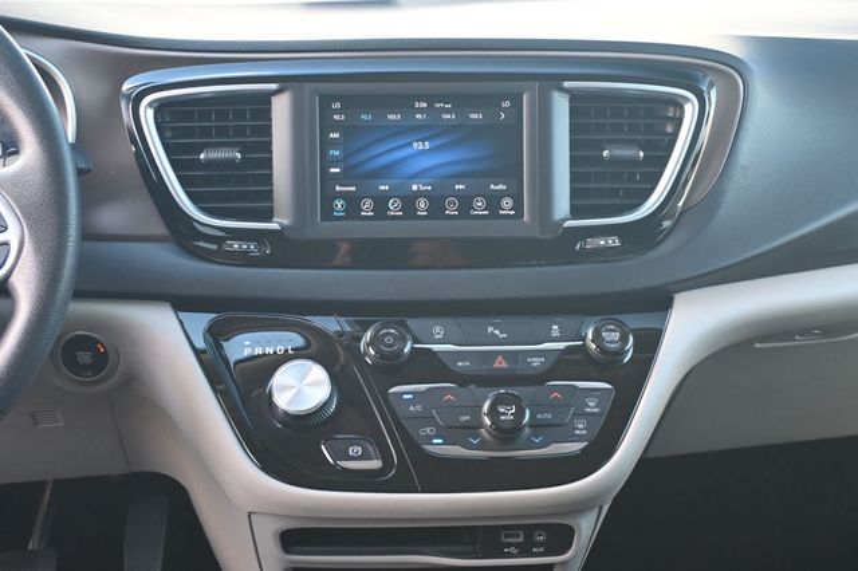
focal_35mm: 51
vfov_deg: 26.5
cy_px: 286
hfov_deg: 38.9
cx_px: 429
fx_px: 1215
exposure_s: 1/125
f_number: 5
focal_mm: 34
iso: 1100
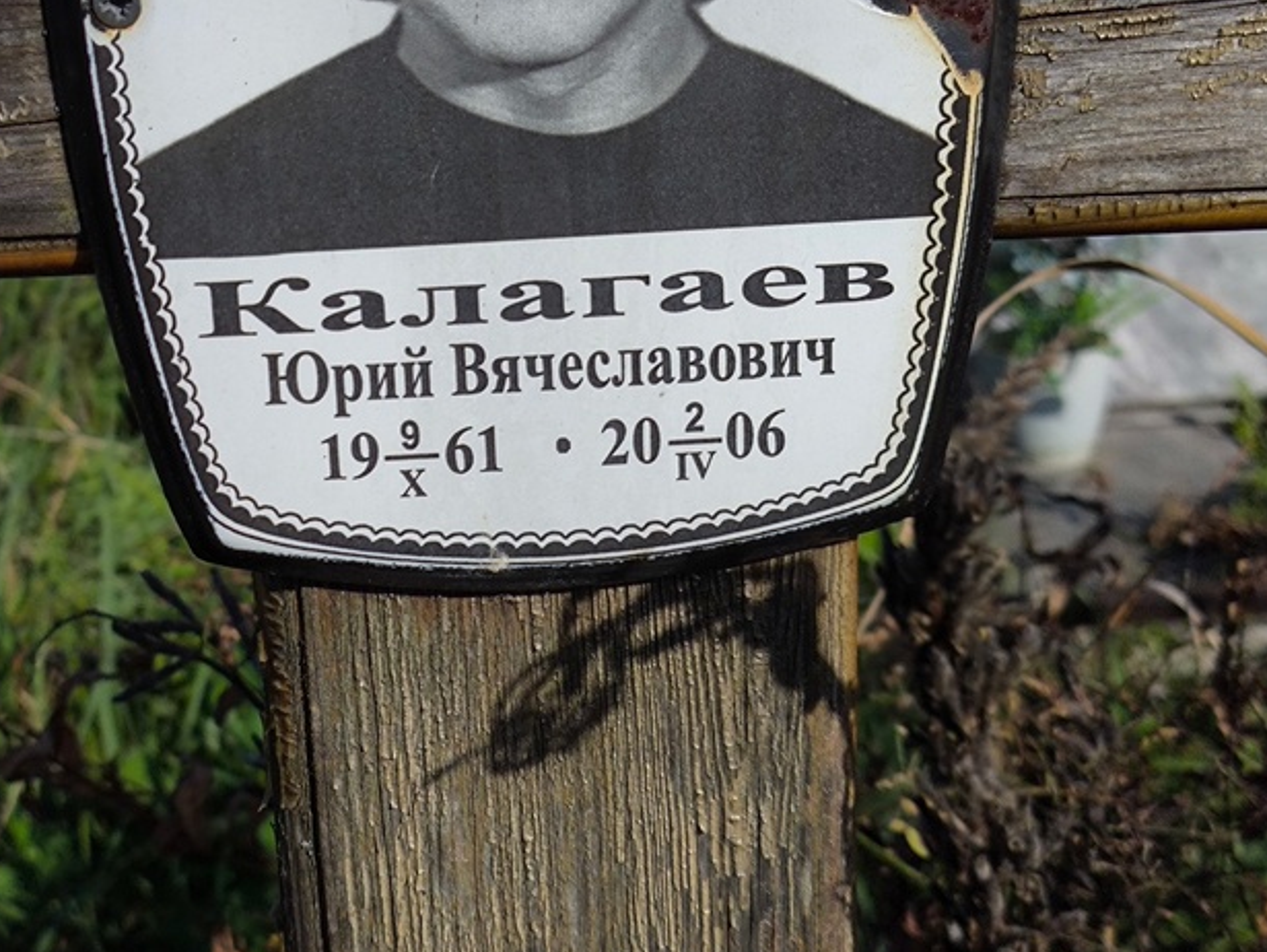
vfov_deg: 22.6
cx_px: 463
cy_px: 441
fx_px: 2380
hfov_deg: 29.7
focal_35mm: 65
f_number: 1.7
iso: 50
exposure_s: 1/3243
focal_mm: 4.71
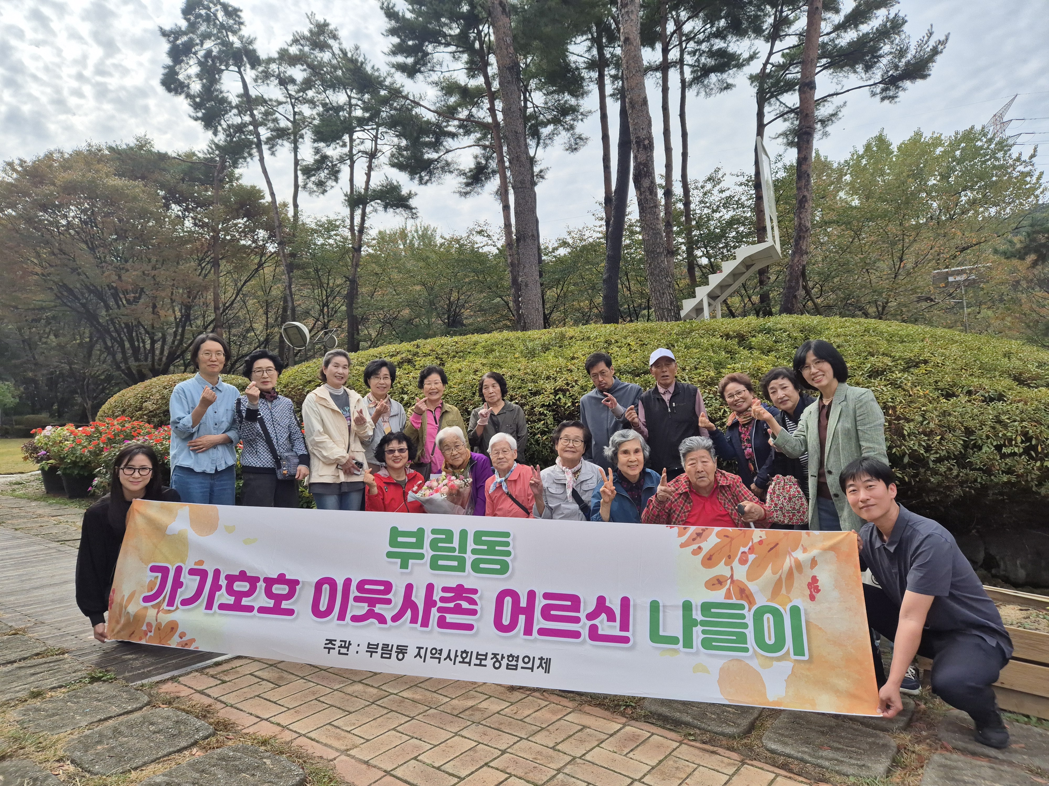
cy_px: 393
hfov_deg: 73.9
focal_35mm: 23
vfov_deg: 58.9
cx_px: 524
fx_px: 697
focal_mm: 5.4
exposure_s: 1/2824
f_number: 1.8
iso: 25
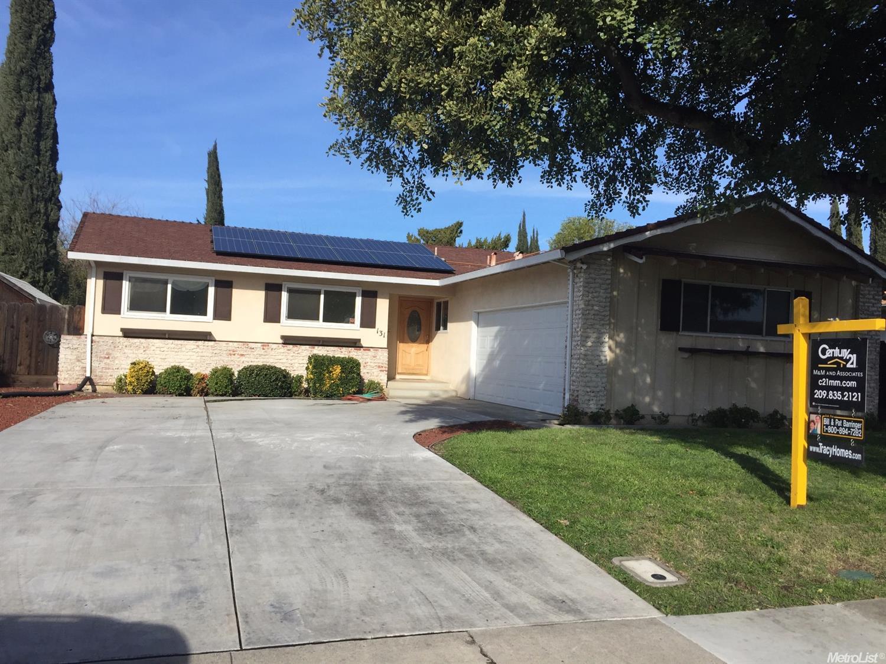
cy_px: 332
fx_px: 742
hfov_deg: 61.7
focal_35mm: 29
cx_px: 443
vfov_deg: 48.2
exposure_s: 1/1883
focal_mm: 4.15
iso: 32
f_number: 2.2
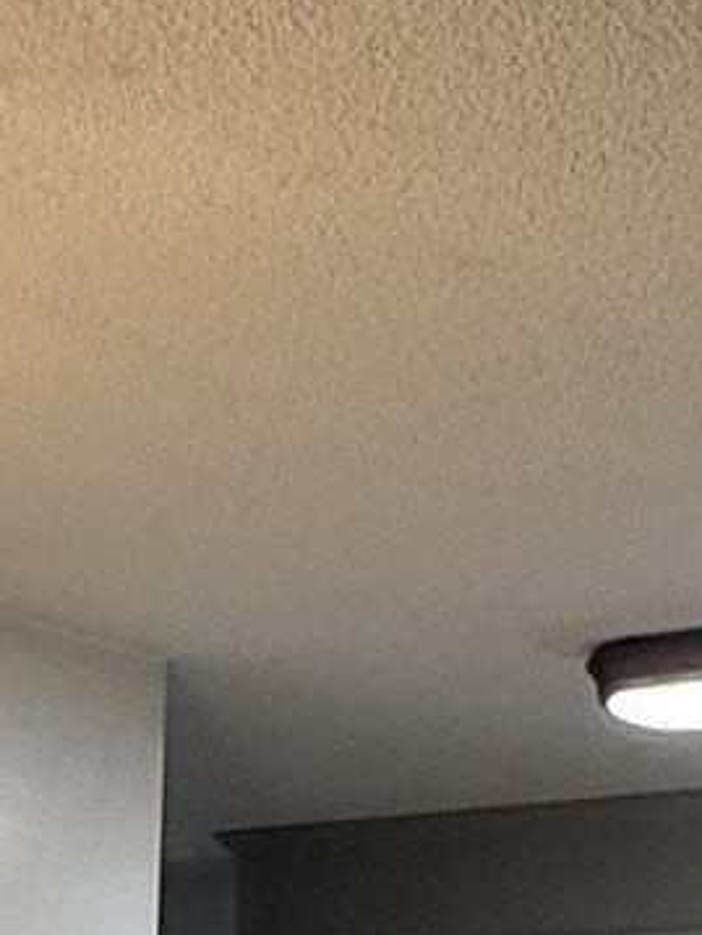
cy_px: 1322
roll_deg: -2.1
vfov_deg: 19.5
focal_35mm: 90
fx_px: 2431
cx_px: 230
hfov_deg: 16.4
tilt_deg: -1.3
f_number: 2.2
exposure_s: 1/120
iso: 200
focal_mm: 2.22
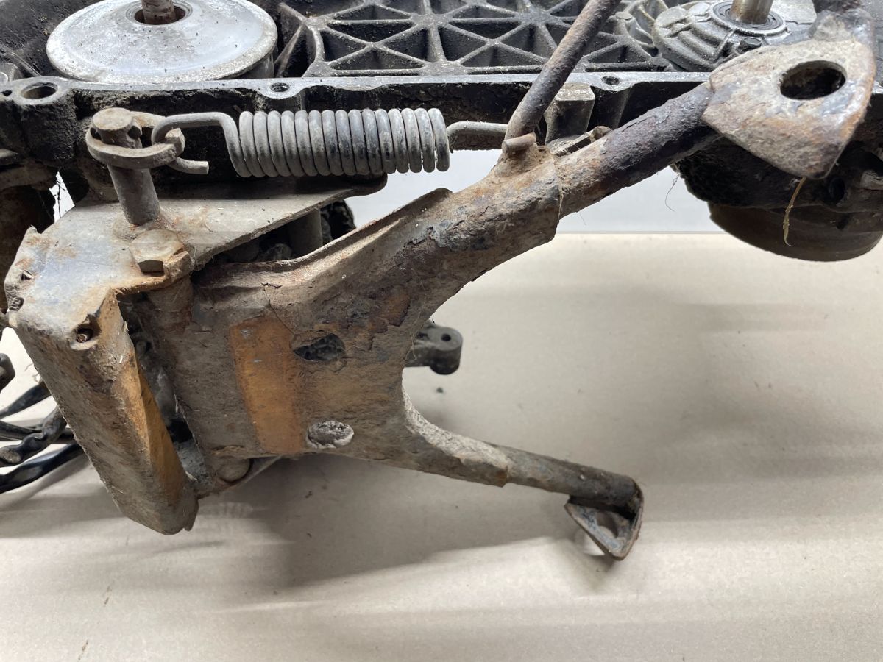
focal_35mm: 26
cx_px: 442
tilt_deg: -48.7
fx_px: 663
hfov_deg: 67.3
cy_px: 331
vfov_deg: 53.1
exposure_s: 1/50
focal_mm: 4.2
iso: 125
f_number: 1.6
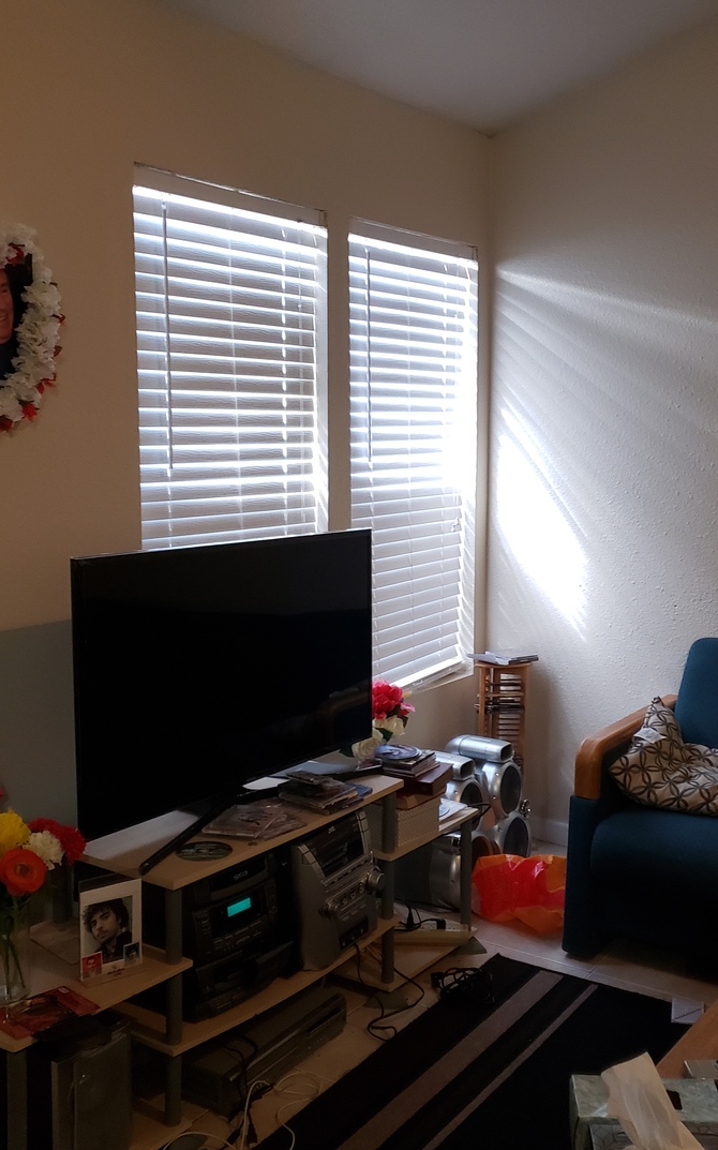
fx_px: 1159
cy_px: 574
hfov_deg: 34.2
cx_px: 449
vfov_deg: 52.8
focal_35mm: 37
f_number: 1.5
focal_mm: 4.3
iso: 320
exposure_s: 1/60
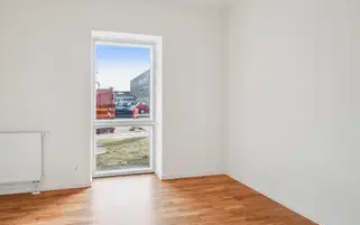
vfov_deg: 59.6
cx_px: 146
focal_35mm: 20
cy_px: 103
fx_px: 196
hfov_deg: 84.1
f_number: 8
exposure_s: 1/20
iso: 200
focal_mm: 10
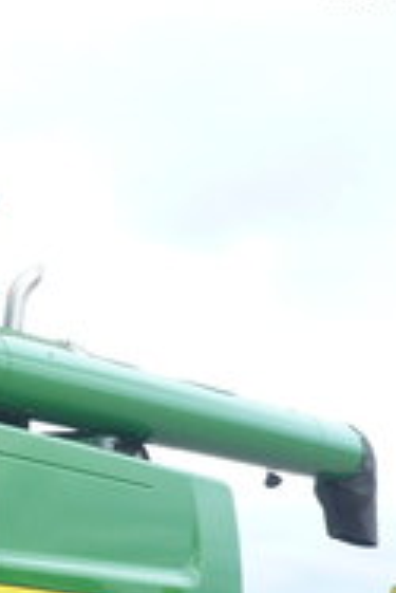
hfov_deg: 11.8
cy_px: 612
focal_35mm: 106
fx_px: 1746
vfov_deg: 18.7
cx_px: -342
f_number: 2.8
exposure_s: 1/200
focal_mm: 5.8
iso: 100
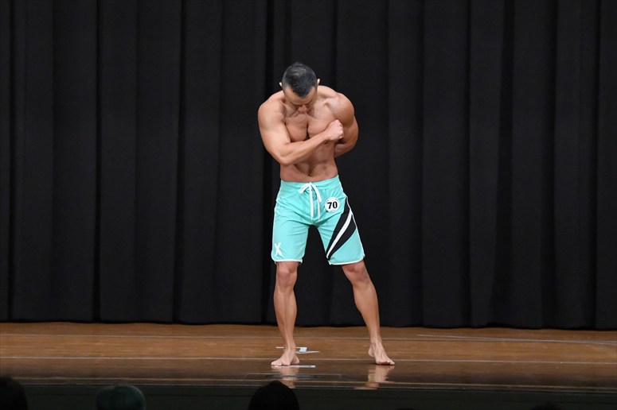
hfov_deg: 9.5
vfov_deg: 6.3
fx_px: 3717
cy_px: 205
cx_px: 308
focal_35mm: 217
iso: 8000
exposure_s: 1/400
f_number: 5.6
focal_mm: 145
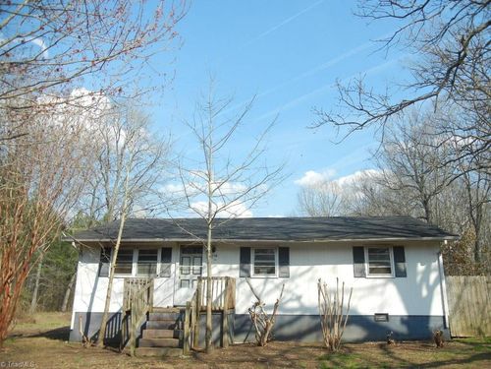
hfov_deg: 60.0
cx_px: 246
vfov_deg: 46.8
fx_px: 426
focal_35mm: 30
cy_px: 184
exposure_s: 1/257
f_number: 7
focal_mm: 5.4
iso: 160
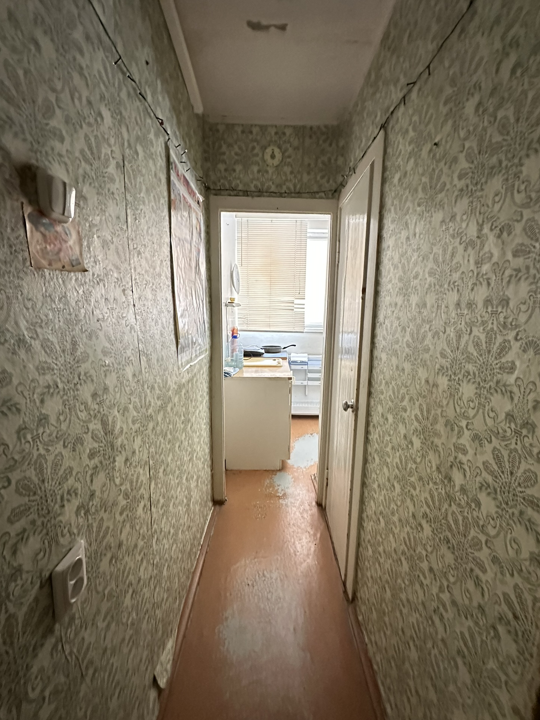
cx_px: 275
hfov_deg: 81.8
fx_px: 312
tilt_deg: -12.3
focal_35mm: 15
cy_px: 360
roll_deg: -1.2
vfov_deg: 98.2
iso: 1250
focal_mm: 2.22
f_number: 2.2
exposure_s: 1/57
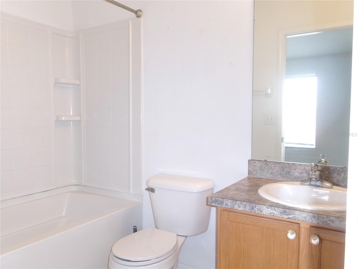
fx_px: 290
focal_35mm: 28
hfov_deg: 63.4
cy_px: 134
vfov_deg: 49.7
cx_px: 179
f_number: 3.9
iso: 262
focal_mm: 5.1
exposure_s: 1/34
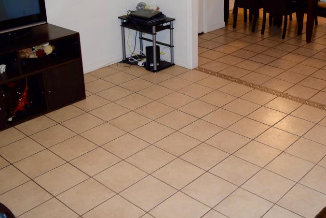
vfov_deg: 28.6
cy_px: 43
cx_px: 234
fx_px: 417
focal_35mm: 46
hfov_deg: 41.8
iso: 800
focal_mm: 18
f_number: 4.5
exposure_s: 1/80
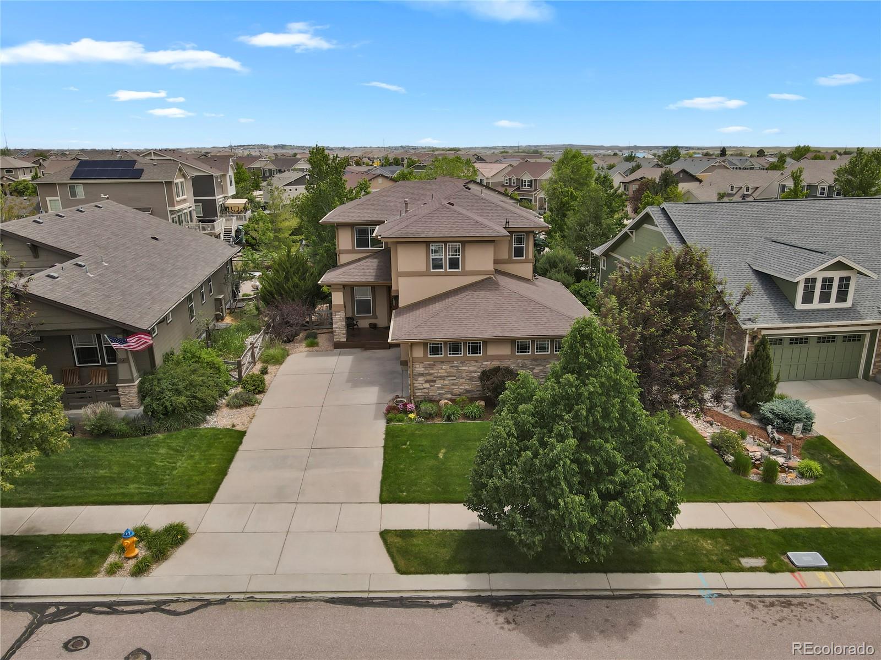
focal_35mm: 24
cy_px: 330
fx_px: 611
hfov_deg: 71.6
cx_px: 440
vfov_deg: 56.8
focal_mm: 4.5
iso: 100
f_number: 2.8
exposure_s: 1/500
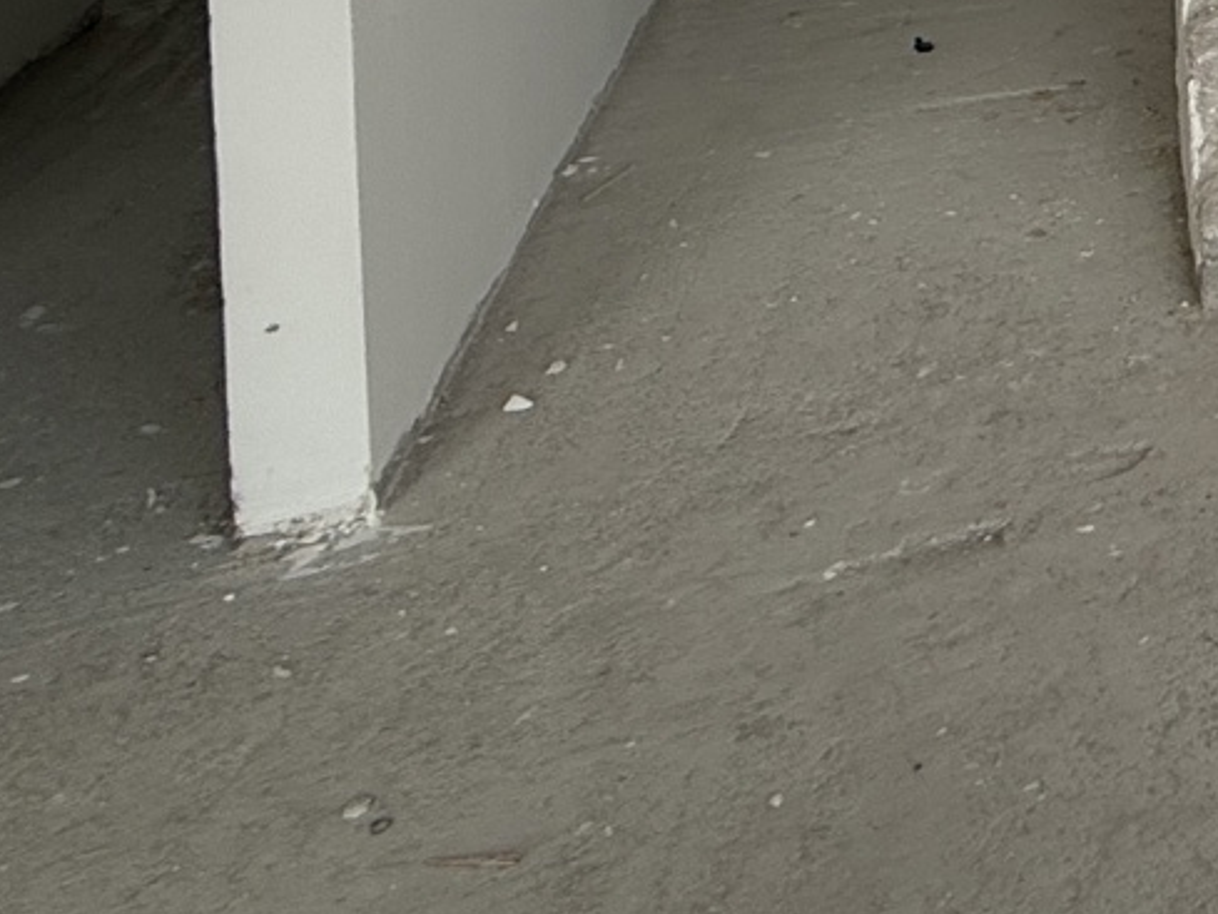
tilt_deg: -1.4
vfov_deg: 20.3
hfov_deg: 23.3
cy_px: -655
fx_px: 1936
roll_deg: +0.0
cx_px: 2055
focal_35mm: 55
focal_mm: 2.22
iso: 50
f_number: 2.2
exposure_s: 1/876
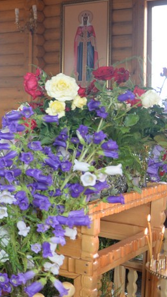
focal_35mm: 66
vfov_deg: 31.8
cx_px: -209
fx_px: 520
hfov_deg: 14.0
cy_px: 115
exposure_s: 1/100
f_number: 3.2
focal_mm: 24
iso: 800
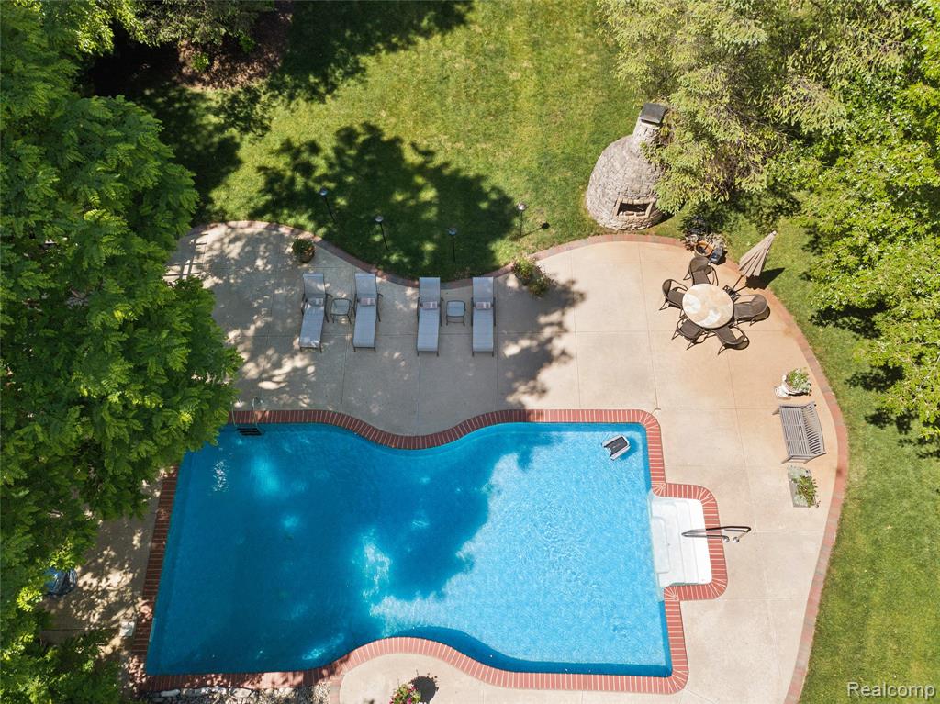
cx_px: 470
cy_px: 352
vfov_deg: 53.0
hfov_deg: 67.3
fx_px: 706
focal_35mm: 26
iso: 100
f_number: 2.2
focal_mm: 4.7
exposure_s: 1/1000
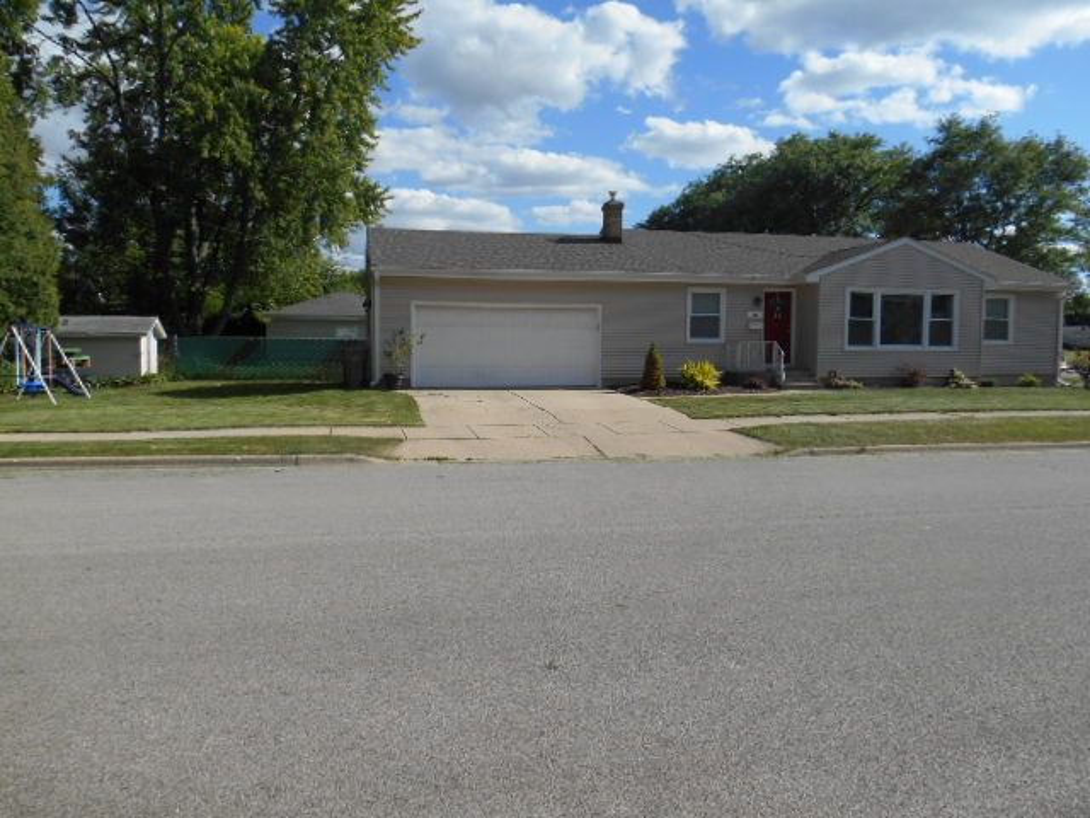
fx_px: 819
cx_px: 545
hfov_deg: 67.3
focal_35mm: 26
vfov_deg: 53.1
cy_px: 409
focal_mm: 4.7
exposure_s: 1/1000
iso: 80
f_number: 3.4
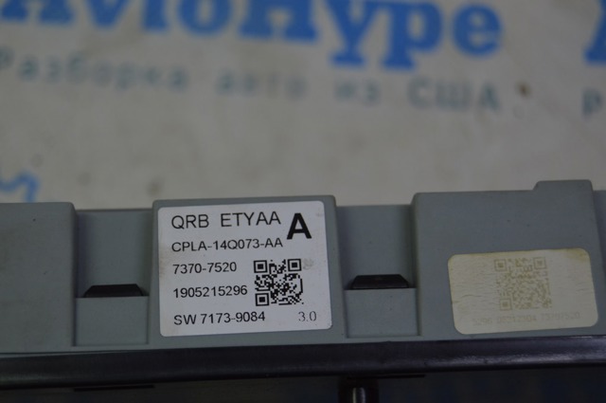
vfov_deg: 16.5
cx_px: 303
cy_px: 202
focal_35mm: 82
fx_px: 1387
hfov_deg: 24.6
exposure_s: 1/80
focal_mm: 55
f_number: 5.6
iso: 400
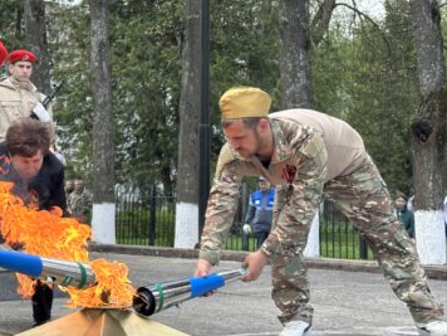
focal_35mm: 89
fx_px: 1149
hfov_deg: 21.6
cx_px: 51
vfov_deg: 16.6
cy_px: 133
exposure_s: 1/864
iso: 64
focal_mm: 6.86
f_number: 1.78
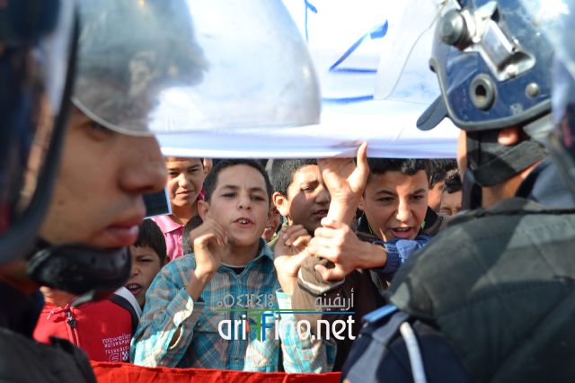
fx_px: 814
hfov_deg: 38.9
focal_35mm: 51
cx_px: 288
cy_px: 192
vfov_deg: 26.5
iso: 100
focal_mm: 34
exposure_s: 1/200
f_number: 7.1
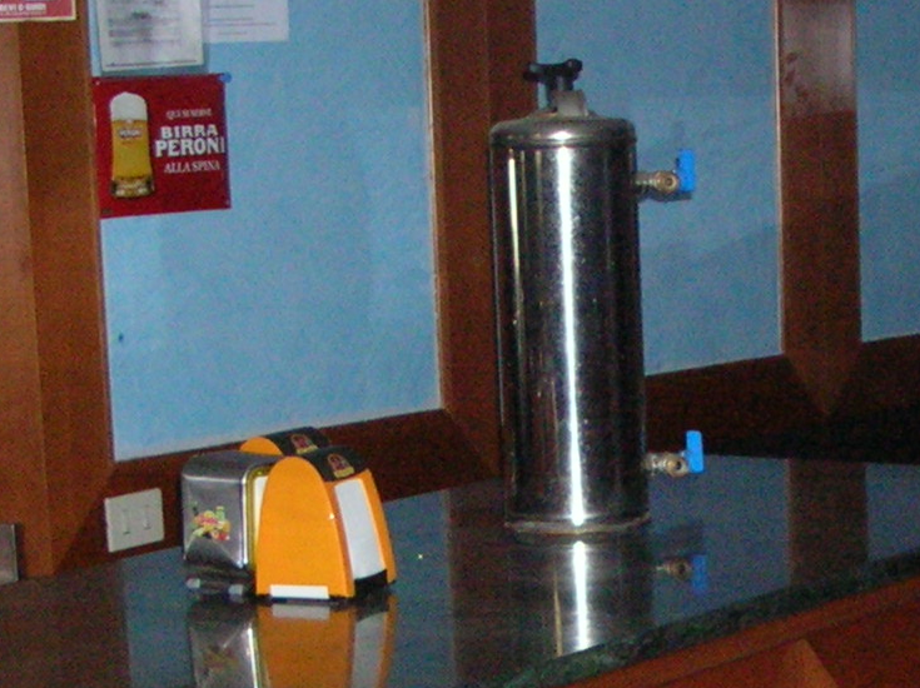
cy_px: 670
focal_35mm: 109
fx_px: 2895
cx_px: 794
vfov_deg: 13.4
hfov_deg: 17.8
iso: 200
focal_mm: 5.8
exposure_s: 1/60.1
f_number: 2.8
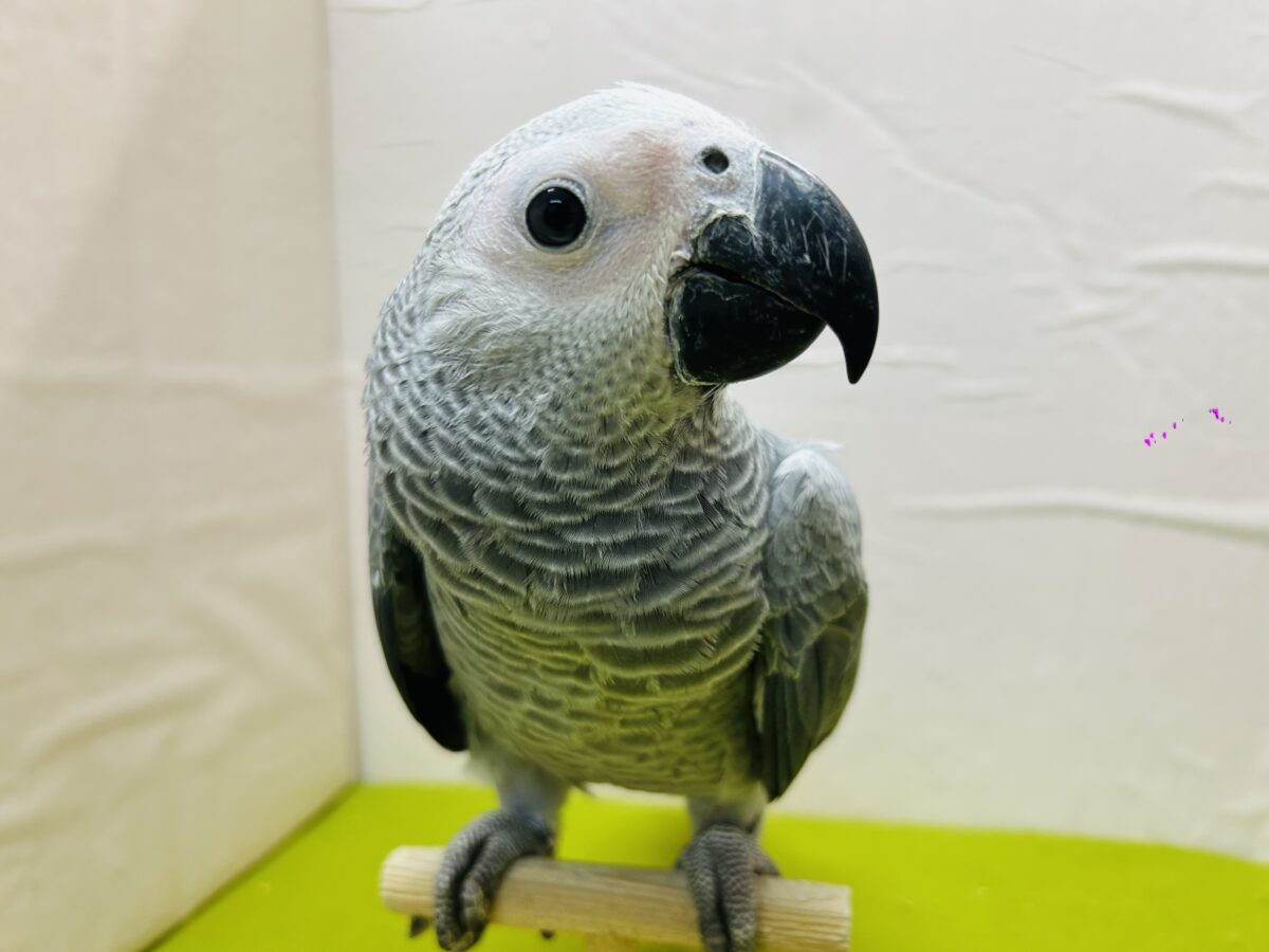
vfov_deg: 53.1
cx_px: 634
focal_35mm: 26
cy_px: 476
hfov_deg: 67.3
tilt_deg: -4.2
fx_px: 953
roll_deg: -0.4
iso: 100
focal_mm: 5.7
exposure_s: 1/100
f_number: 1.5
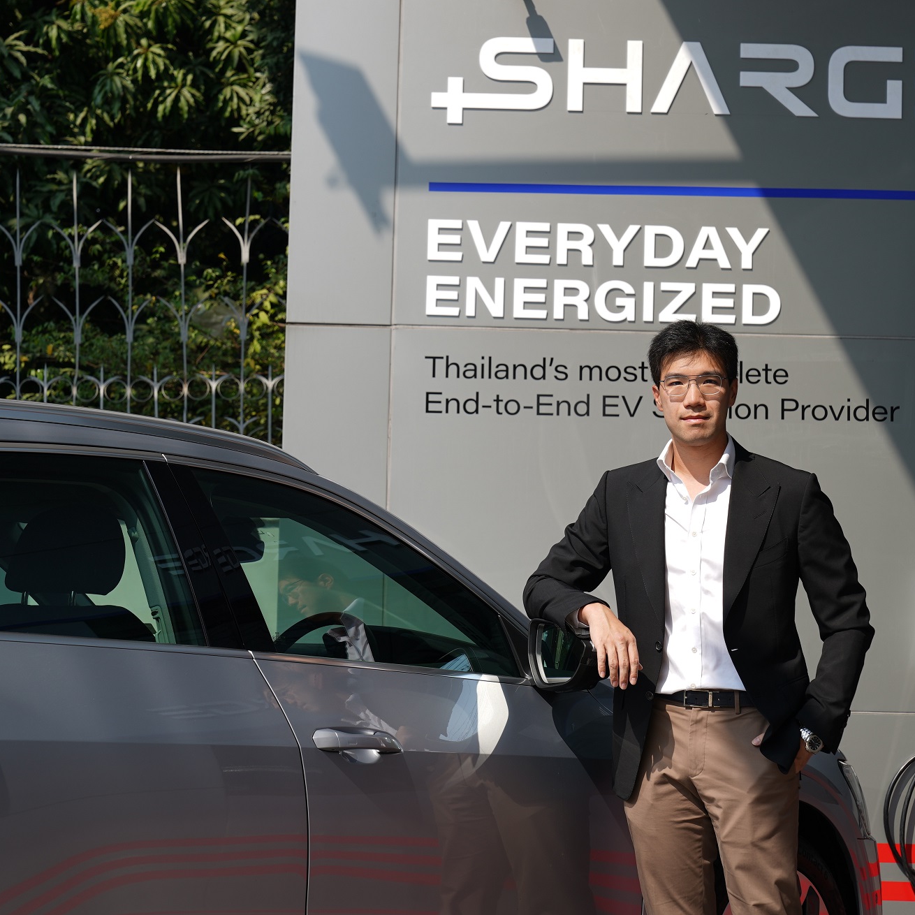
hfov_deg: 20.9
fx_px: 2482
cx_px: 447
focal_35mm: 83
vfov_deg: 20.9
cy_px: 458
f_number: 5.6
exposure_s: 1/250
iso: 64
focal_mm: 65
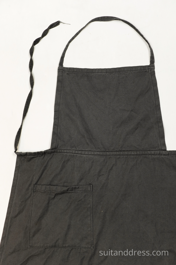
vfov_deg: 41.1
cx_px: 88
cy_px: 132
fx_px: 352
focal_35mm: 48
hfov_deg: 28.1
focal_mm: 32
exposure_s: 1/100
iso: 400
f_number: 4
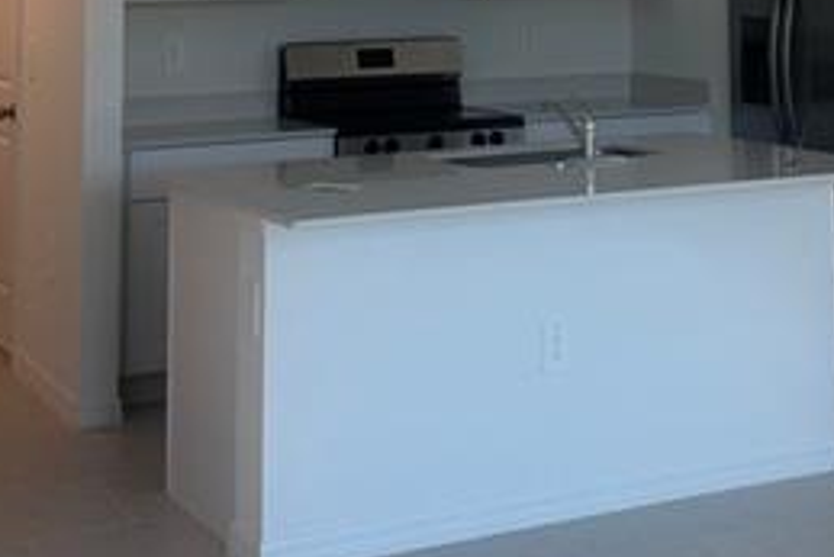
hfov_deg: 27.2
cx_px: 544
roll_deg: -0.1
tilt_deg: +5.1
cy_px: -155
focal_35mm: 74
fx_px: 1715
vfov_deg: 17.4
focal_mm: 6.86
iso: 80
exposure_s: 1/120
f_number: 1.78
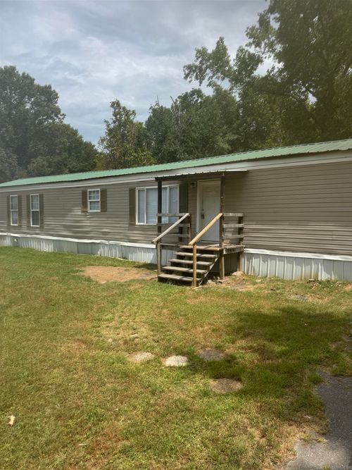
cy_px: 235
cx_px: 176
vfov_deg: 71.6
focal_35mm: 24
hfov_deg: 56.8
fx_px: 326
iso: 80
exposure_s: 1/4950
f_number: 1.78
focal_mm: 6.76
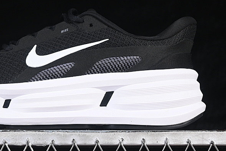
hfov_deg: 14.8
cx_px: 66
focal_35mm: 138
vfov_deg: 9.9
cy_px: 44
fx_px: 866
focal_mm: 50
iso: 160
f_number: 6.3
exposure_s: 1/60
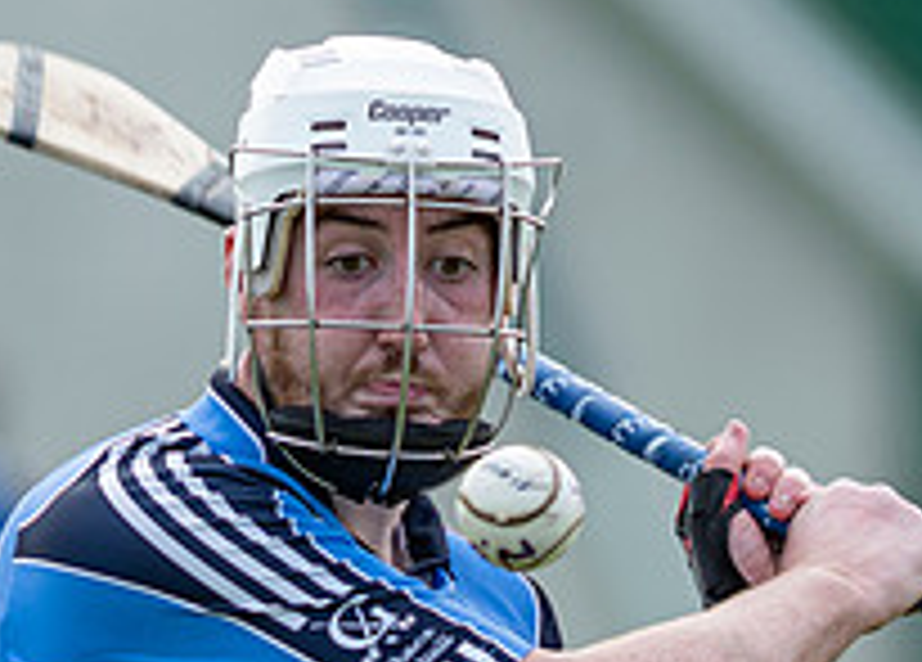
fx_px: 44968
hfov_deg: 1.2
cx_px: 487
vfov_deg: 0.8
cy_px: 943
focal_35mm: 1715
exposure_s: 1/1250
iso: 110
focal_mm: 300
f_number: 2.8
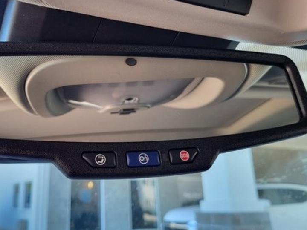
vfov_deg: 38.0
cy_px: 68
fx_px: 328
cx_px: 109
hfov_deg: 49.5
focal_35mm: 37
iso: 50
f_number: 1.8
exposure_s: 1/120
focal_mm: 5.4
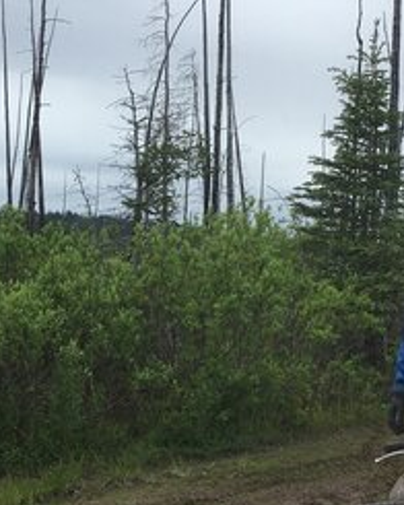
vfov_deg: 25.6
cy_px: 328
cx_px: 181
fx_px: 1106
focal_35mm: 74
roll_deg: -2.0
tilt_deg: -4.2
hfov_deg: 20.7
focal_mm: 4.15
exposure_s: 1/1115
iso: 25
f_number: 2.2
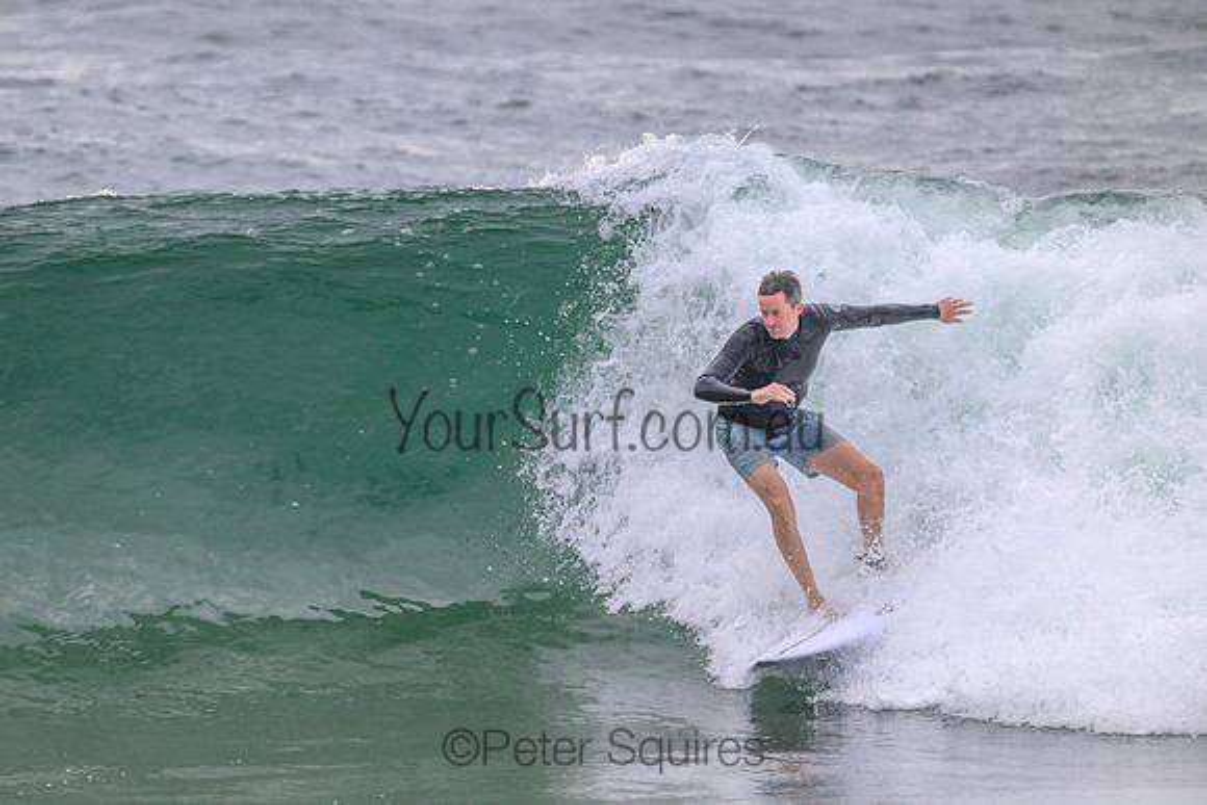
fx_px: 20456
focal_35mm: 610
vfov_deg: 2.3
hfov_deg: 3.4
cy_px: 402
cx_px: 604
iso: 2200
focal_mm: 610
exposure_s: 1/2000
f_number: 11
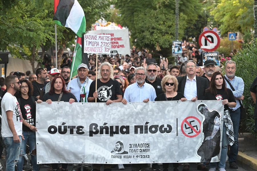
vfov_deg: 8.3
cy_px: 86
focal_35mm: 165
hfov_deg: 12.5
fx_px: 1178
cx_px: 128
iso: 4000
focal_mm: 165
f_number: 8
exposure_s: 1/320
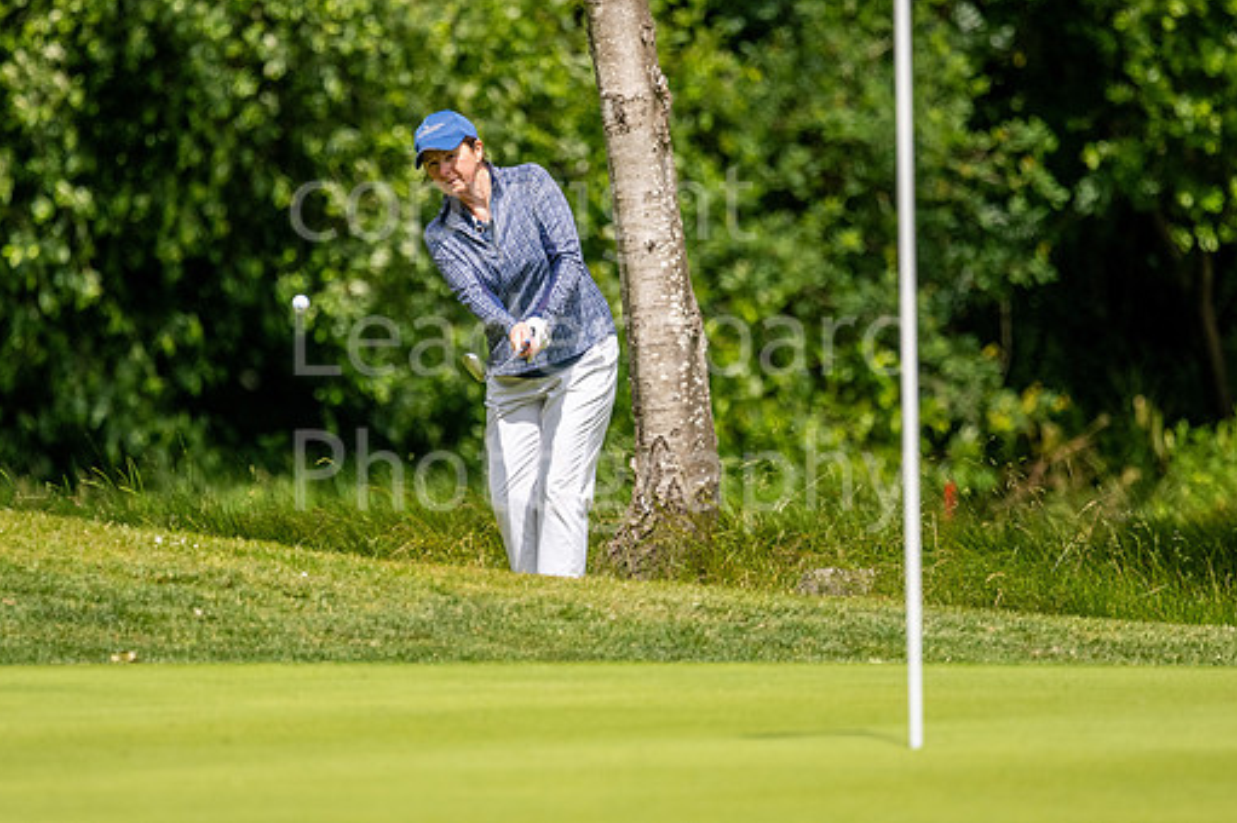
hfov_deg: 4.0
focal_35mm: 511
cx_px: 608
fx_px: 17547
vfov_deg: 2.7
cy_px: 358
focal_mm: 300
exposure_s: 1/5000
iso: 500
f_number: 4
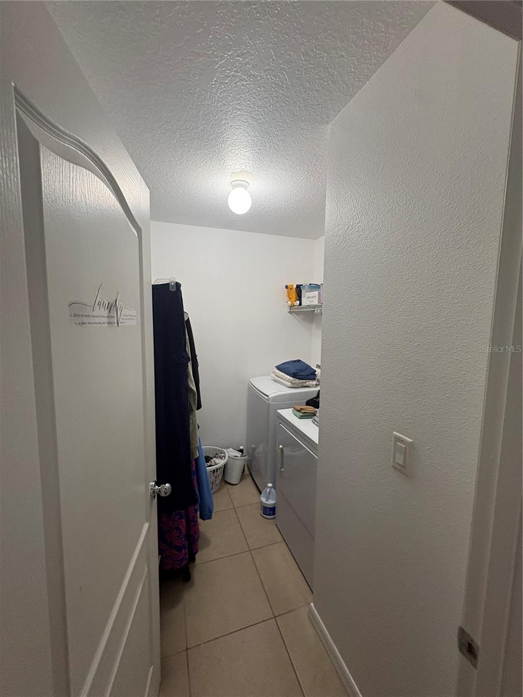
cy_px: 348
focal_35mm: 14
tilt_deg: -4.9
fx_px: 282
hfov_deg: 85.7
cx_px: 262
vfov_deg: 102.1
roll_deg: -0.5
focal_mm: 2.22
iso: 160
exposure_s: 1/60
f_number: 2.2
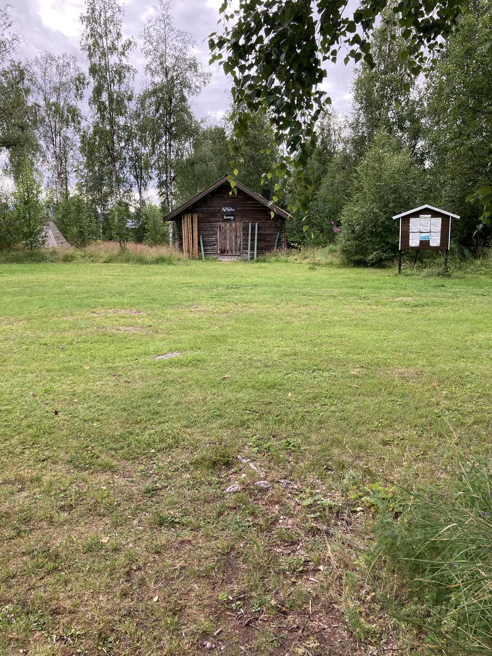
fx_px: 531
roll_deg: +0.5
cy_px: 328
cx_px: 246
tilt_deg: -9.3
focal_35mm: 28
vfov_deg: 63.4
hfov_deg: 49.7
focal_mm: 3.99
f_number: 1.8
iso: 20
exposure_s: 1/291
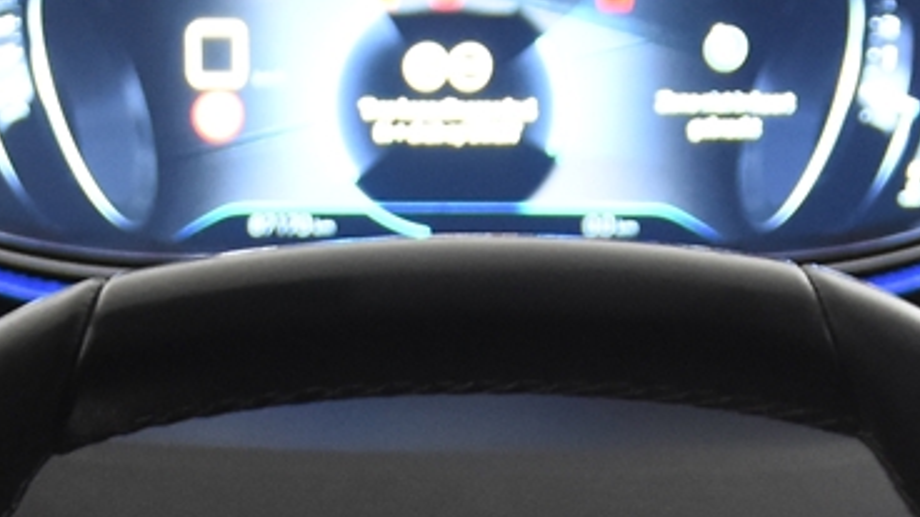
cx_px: 570
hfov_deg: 13.1
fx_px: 4001
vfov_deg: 7.0
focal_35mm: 164
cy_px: 1196
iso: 1600
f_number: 3.2
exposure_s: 1/40
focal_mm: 20
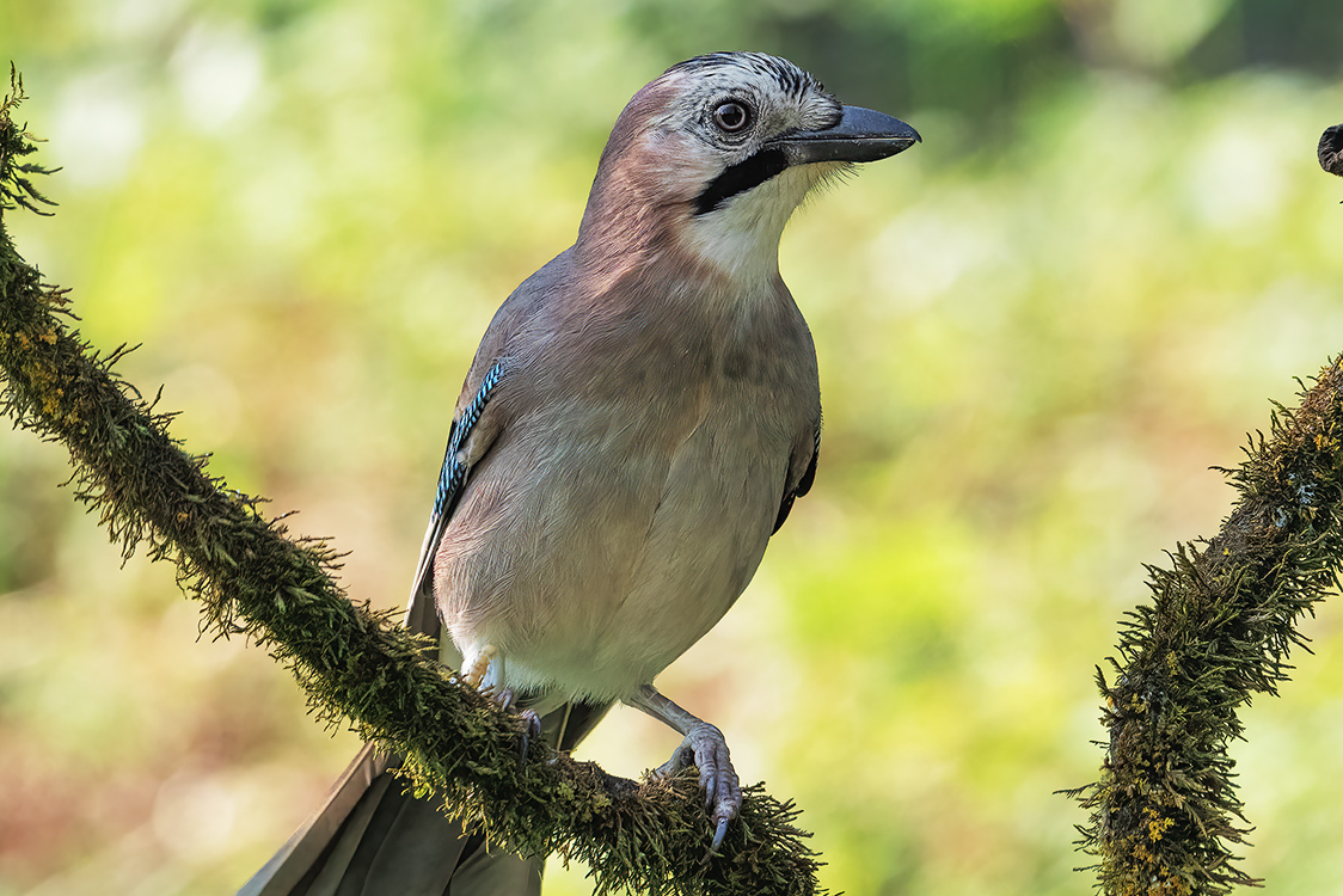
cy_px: 441
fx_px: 28761
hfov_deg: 2.7
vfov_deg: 1.8
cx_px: 909
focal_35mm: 771
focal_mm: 321
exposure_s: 1/2000
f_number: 8
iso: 2500
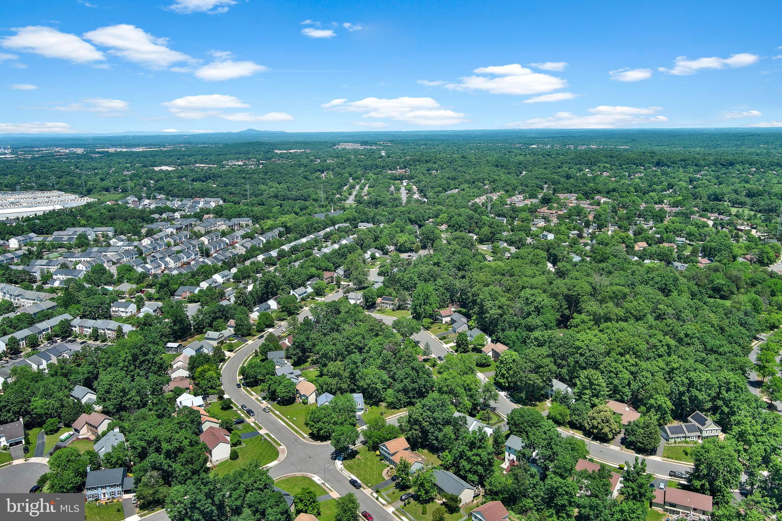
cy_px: 260
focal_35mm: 29
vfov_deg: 45.0
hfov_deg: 63.7
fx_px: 630
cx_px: 391
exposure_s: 1/955
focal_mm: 10.57
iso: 100
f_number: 2.8
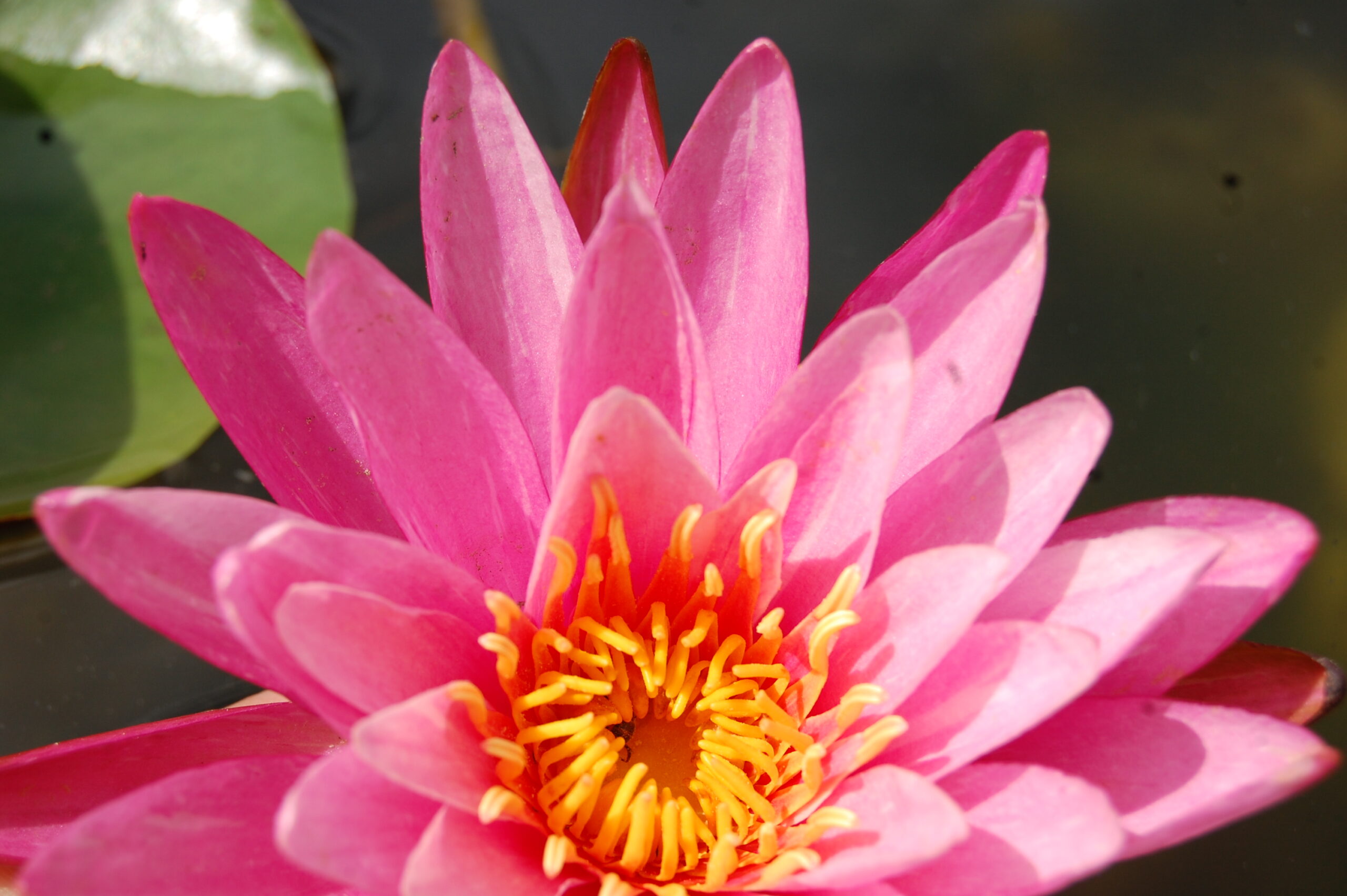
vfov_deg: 16.5
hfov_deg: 24.6
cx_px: 674
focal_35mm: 82
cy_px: 448
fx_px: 3084
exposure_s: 1/400
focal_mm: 55
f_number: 10
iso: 200
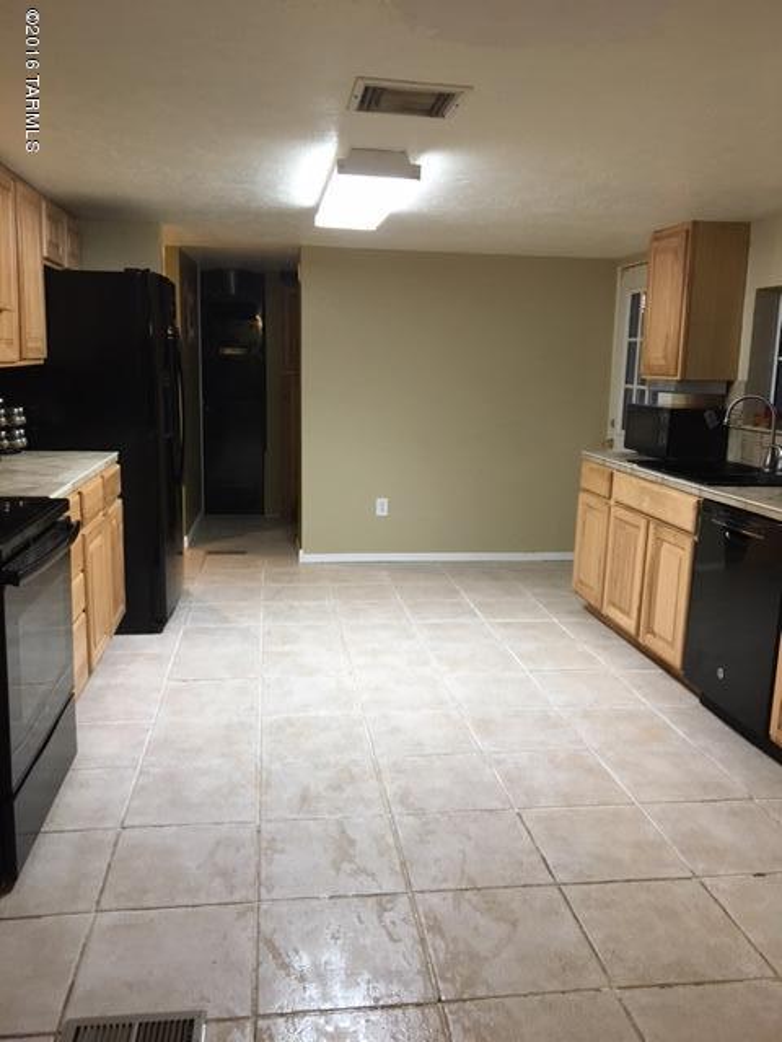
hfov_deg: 48.2
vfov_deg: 61.7
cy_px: 521
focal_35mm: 29
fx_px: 874
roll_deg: -0.2
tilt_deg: -10.3
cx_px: 391
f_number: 2.2
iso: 125
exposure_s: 1/33
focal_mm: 4.15
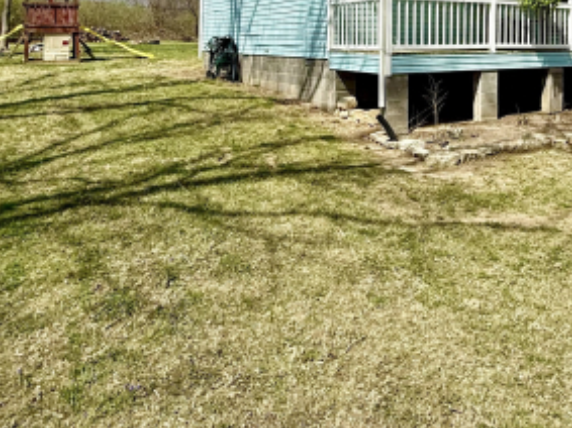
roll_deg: -0.3
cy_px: 16
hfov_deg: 53.5
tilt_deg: +2.3
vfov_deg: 38.8
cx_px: 411
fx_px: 545
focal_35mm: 33
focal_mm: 2.22
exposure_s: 1/2841
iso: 50
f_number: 2.2
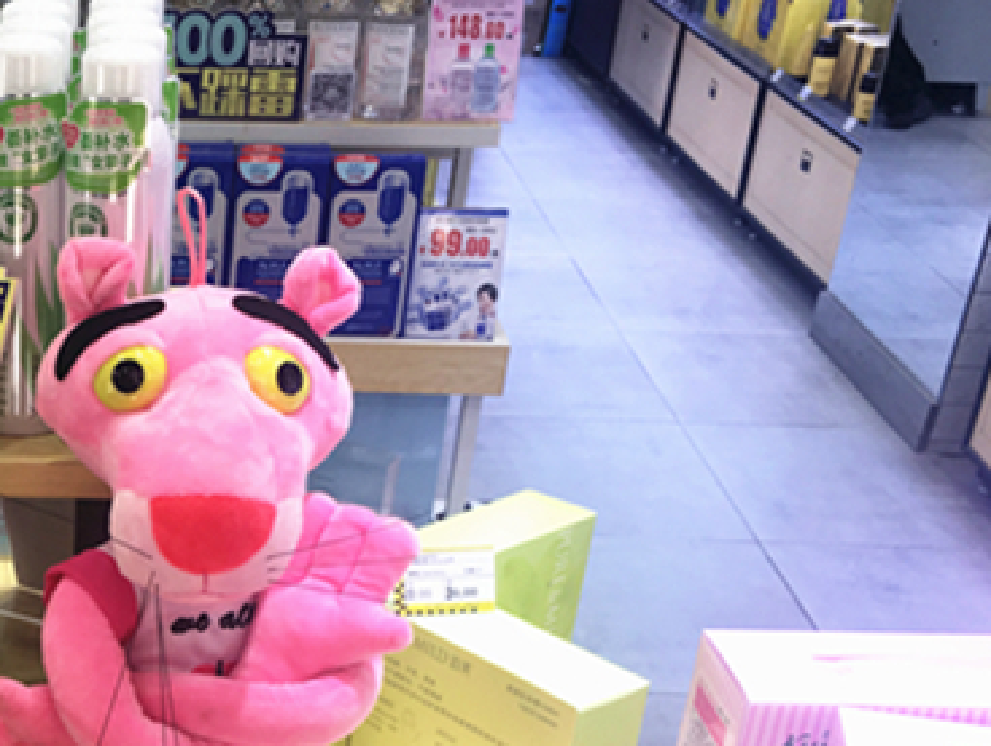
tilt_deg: -31.1
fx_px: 1806
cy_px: 799
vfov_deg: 22.2
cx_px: -51
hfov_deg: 28.4
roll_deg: +1.6
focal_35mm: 63
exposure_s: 1/50
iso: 25
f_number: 2.2
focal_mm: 4.15
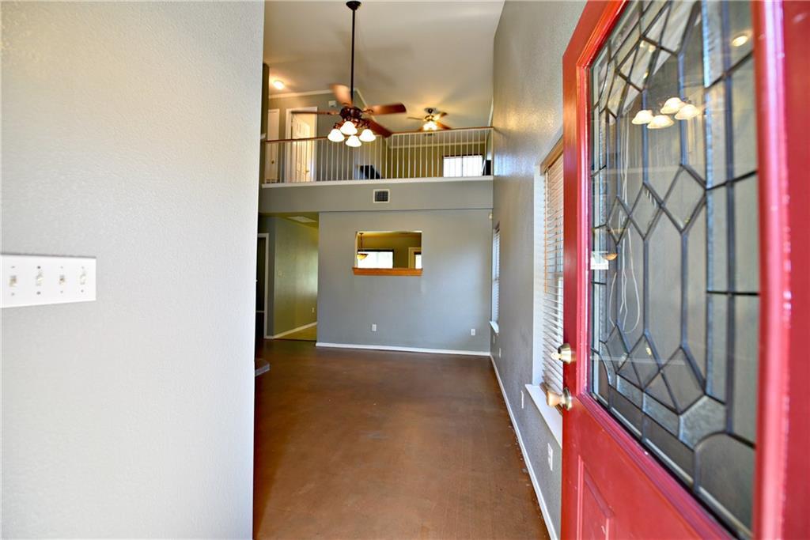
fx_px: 315
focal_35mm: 14
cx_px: 405
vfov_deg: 81.2
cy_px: 270
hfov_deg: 104.2
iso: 560
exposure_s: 1/60
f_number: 4
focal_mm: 14
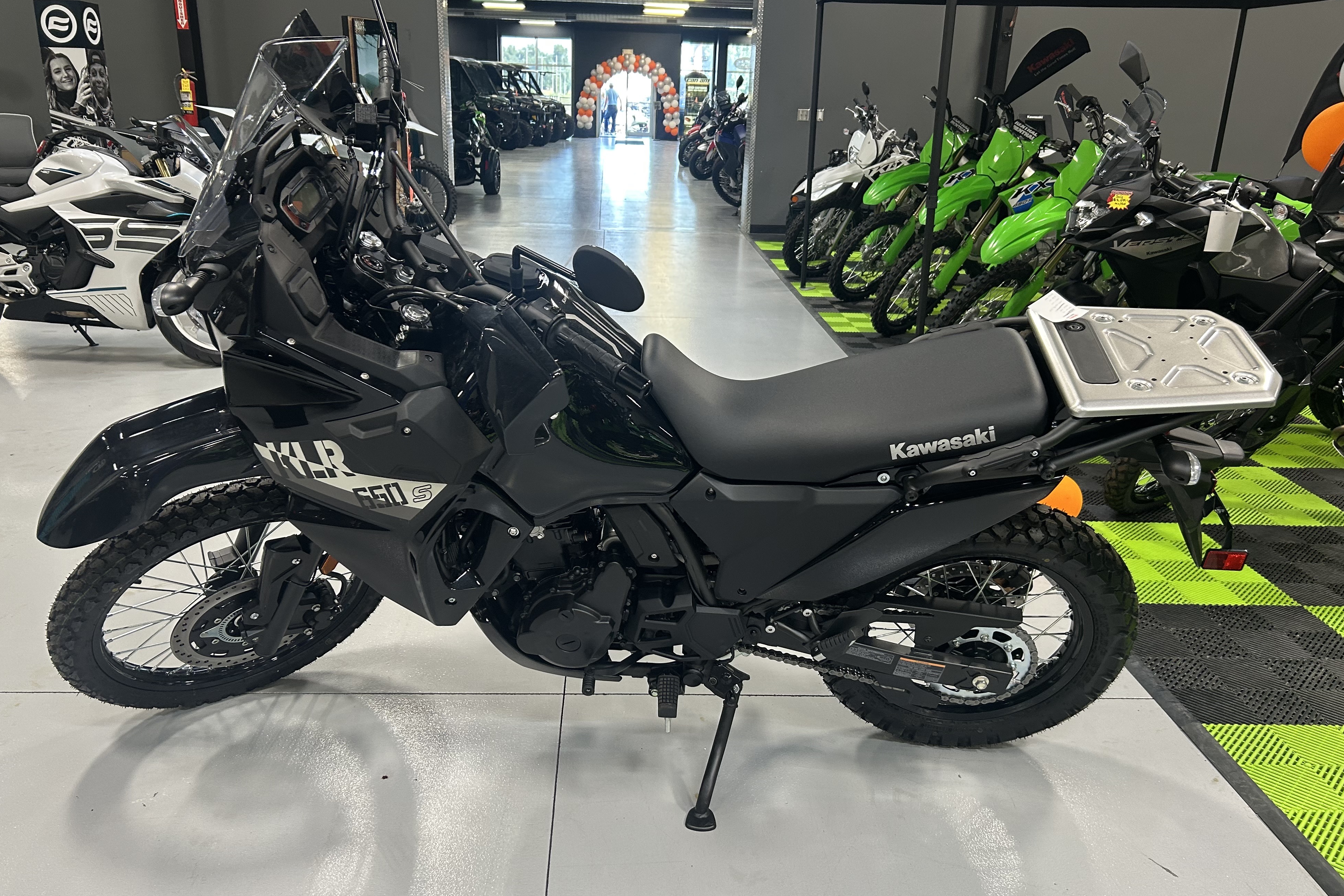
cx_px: 656
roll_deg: -2.5
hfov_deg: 65.5
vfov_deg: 46.3
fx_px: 1045
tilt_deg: -20.4
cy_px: 507
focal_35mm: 28
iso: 125
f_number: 1.5
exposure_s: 1/80
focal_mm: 5.7
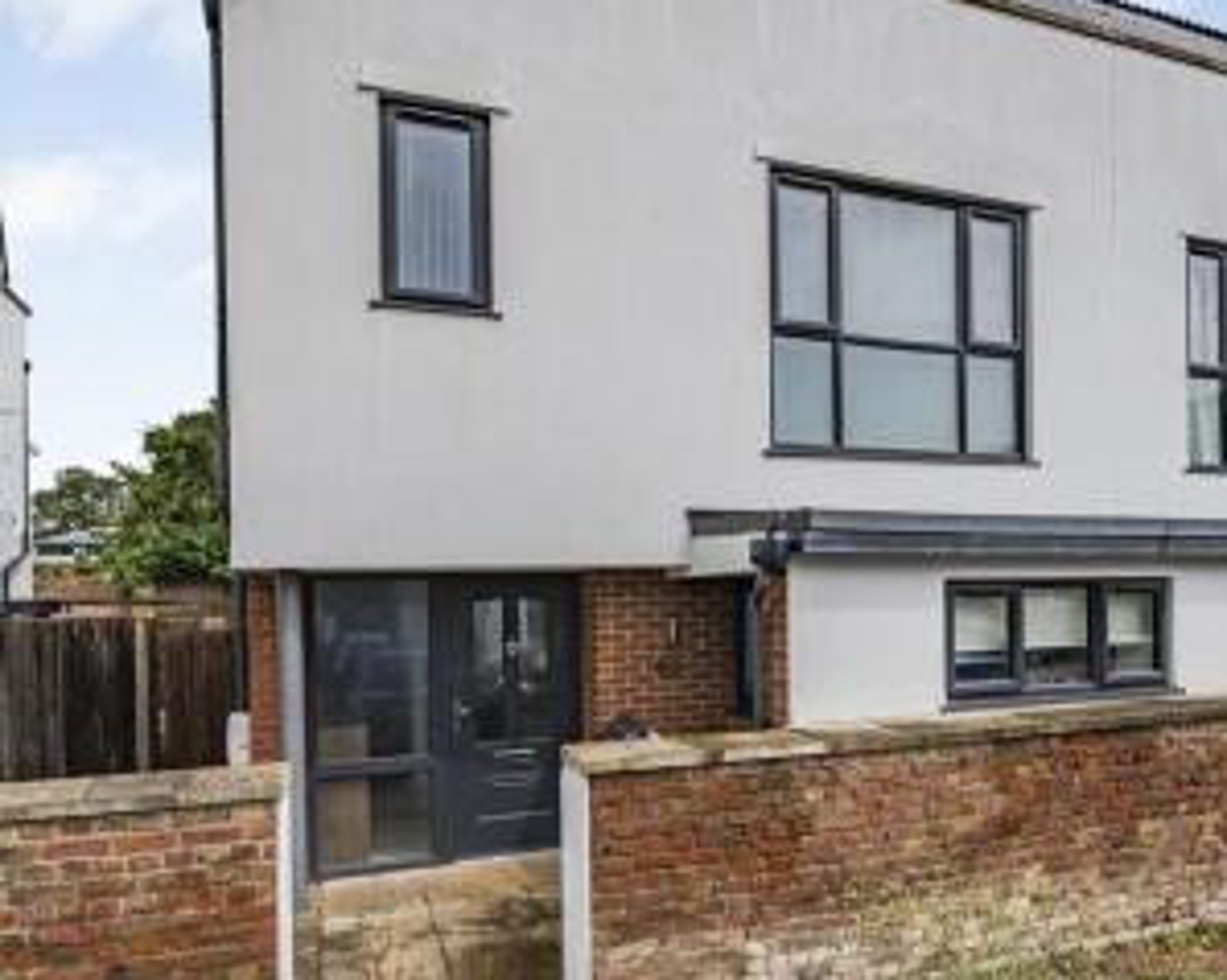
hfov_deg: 86.3
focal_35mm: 18
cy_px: 381
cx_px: 585
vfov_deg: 72.8
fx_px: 653
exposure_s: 1/1250
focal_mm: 12
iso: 320
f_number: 9
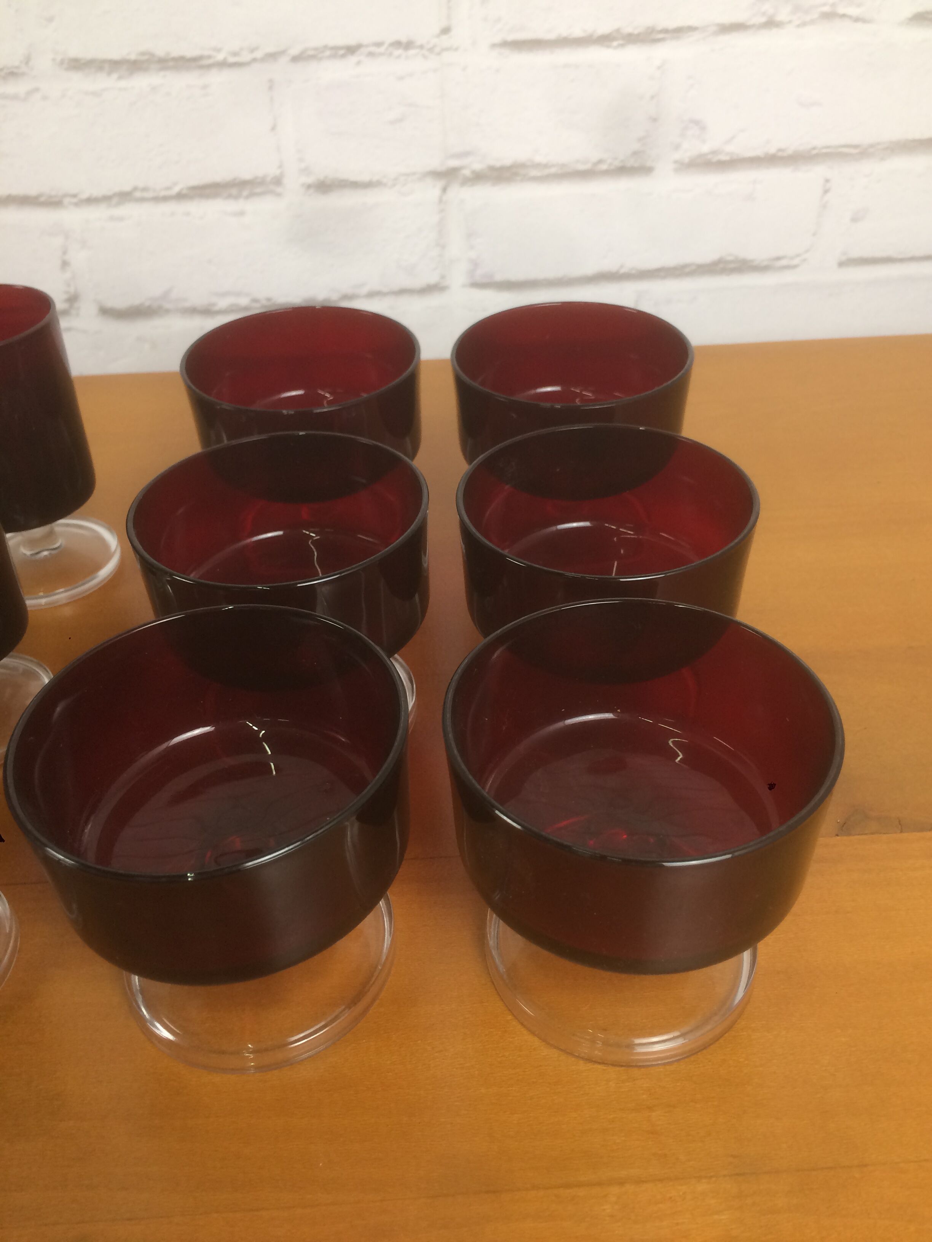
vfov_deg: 61.7
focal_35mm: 29
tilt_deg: -39.4
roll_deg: +4.5
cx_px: 466
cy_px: 621
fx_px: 1041
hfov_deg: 48.2
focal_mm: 4.15
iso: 100
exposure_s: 1/33
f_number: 2.2
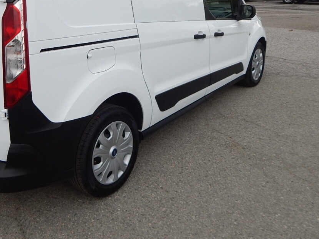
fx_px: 313
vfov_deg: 40.5
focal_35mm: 34
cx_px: 92
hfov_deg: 52.3
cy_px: 57
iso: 125
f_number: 3
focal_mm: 4
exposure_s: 1/500
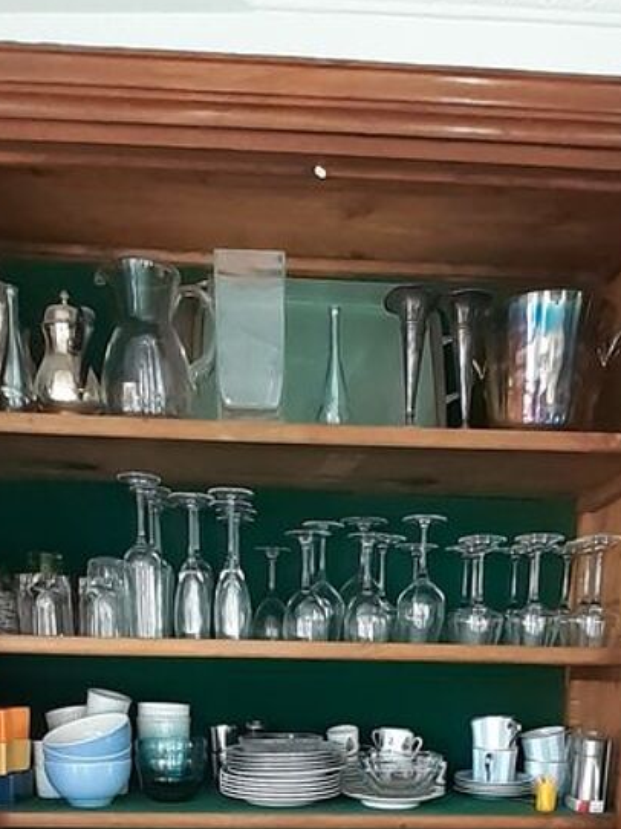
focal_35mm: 32
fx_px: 766
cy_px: 851
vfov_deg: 46.4
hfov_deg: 44.1
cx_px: 307
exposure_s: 1/24
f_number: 2.2
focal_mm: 1.13
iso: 200
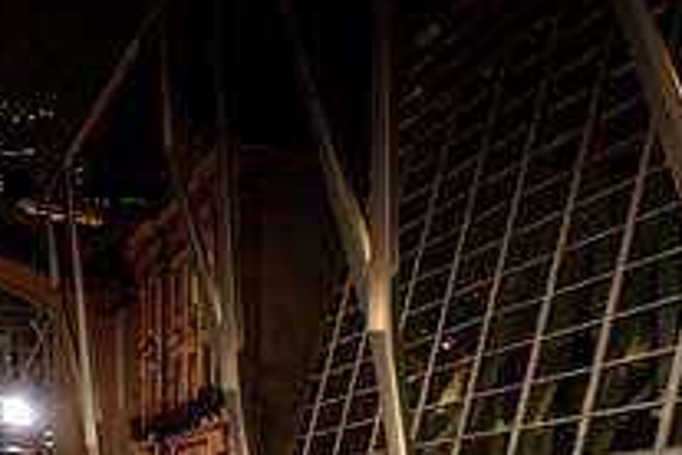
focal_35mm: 71
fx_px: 1345
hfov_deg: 26.1
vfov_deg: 17.9
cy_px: 599
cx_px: 764
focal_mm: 24
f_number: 2.8
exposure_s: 1/50
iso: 500
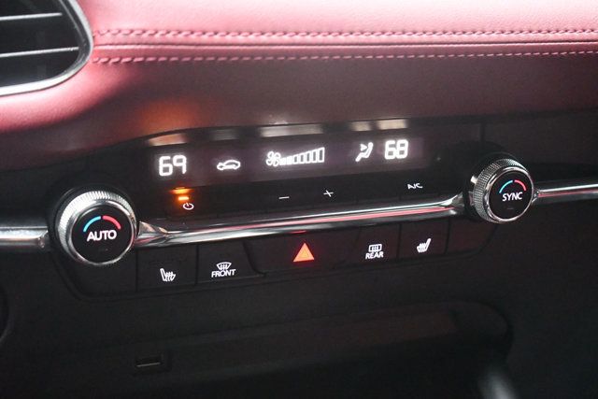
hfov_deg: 35.0
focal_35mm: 57
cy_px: 200
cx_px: 299
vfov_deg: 23.8
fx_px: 947
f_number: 4.8
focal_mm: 38
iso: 11400
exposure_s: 1/60
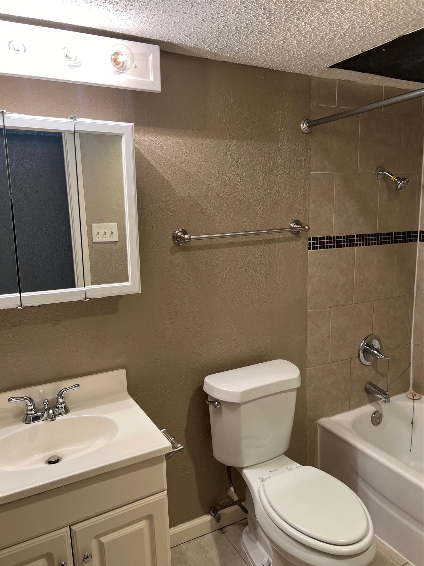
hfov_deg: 53.1
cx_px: 212
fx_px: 425
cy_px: 283
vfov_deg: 67.3
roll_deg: +1.4
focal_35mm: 26
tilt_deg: -9.9
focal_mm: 5.7
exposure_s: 1/60
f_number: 1.5
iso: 64
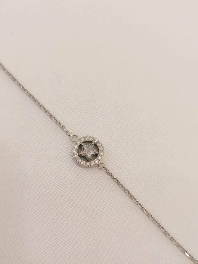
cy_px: 132
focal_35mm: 49
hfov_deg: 29.7
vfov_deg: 38.9
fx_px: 374
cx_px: 99
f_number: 1.8
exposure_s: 1/50
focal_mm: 4.75
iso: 80
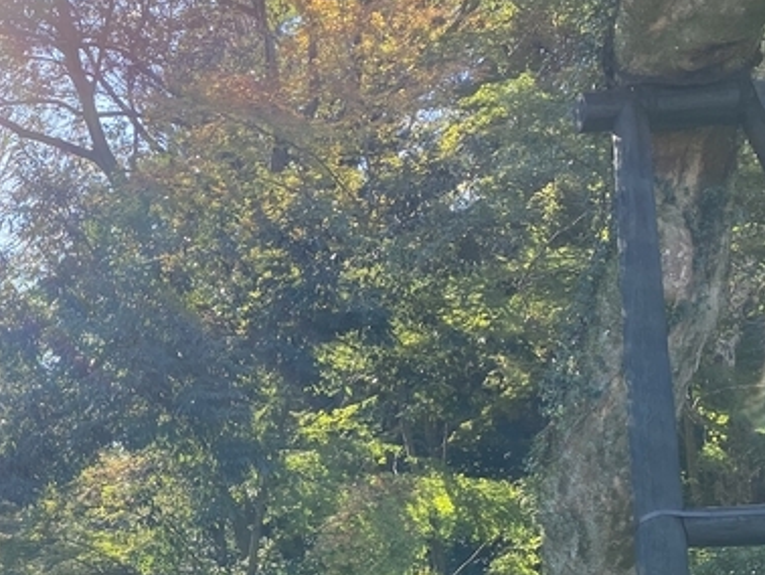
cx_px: 36
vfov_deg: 25.7
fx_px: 1216
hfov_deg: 32.6
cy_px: 526
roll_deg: -1.4
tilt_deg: +11.0
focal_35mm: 55
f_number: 1.8
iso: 32
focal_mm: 4.25
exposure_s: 1/357
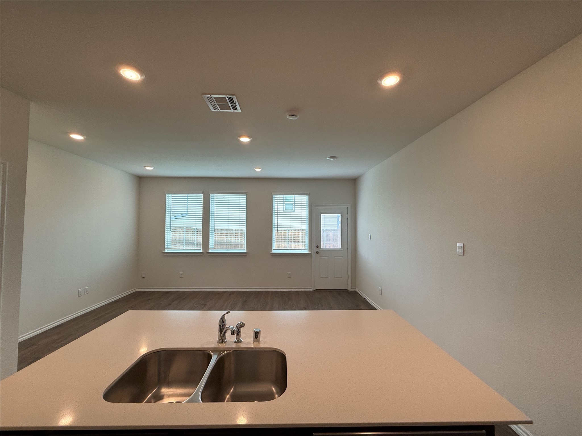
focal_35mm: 14
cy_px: 218
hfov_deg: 102.1
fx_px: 235
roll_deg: -0.7
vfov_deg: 85.7
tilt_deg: +2.9
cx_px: 291
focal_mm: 2.22
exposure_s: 1/163
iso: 64
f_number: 2.2
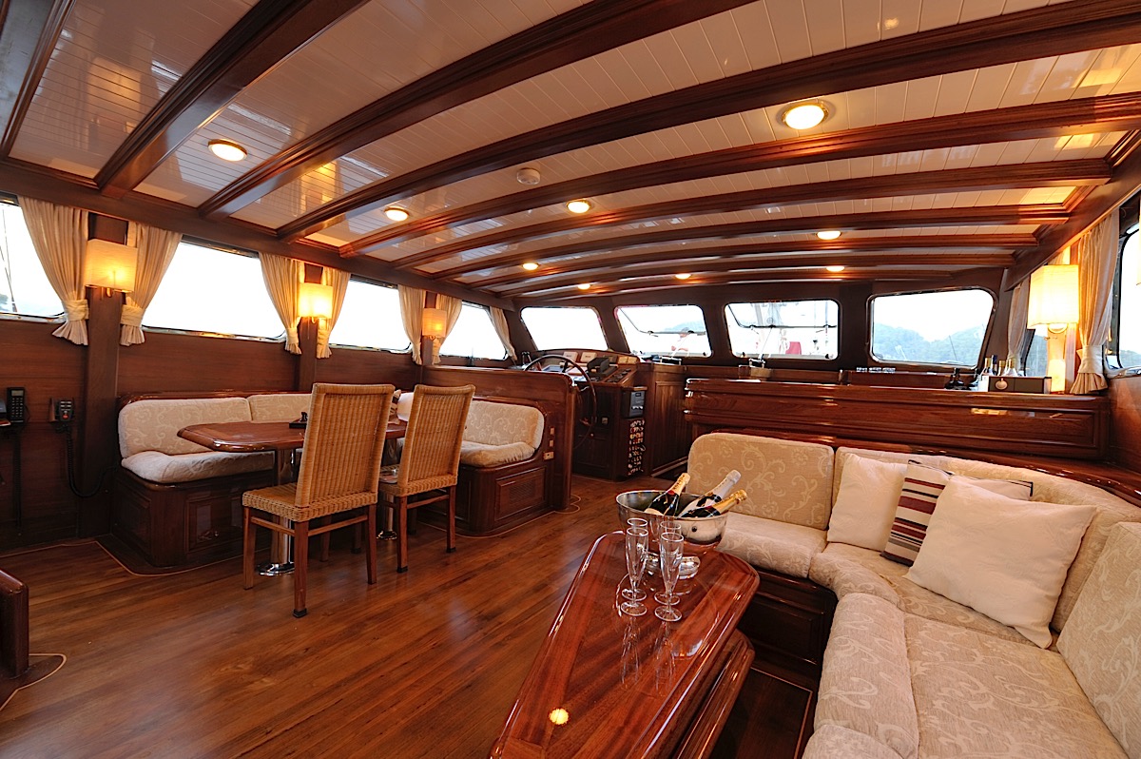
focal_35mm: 14
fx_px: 443
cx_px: 570
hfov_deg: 104.3
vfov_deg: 81.1
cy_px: 380
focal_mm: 14
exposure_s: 1/3
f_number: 5.6
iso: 200
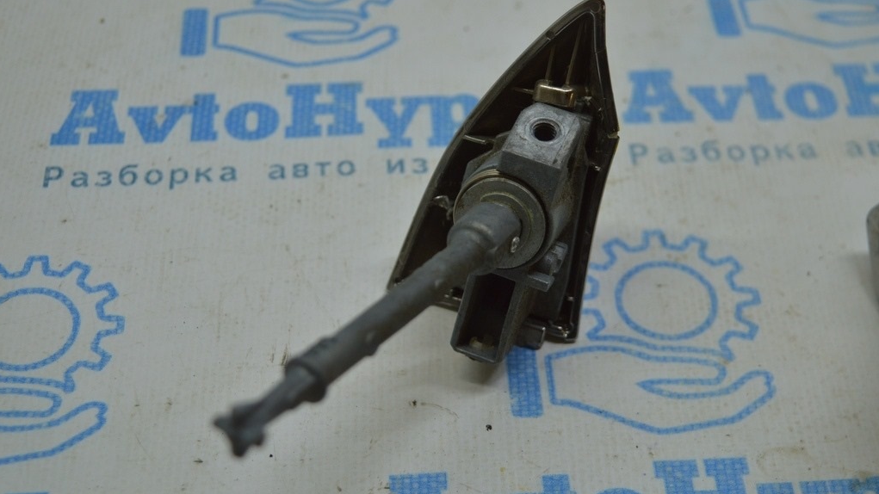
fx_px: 1468
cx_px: 439
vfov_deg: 19.1
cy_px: 251
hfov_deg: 33.3
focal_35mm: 63
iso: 400
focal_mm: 40
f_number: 4.8
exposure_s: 1/125
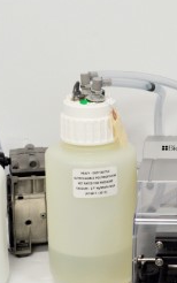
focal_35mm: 129
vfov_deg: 16.2
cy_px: 108
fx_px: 994
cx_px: 261
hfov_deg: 9.9
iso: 280
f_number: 5.6
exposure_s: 1/125
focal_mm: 26
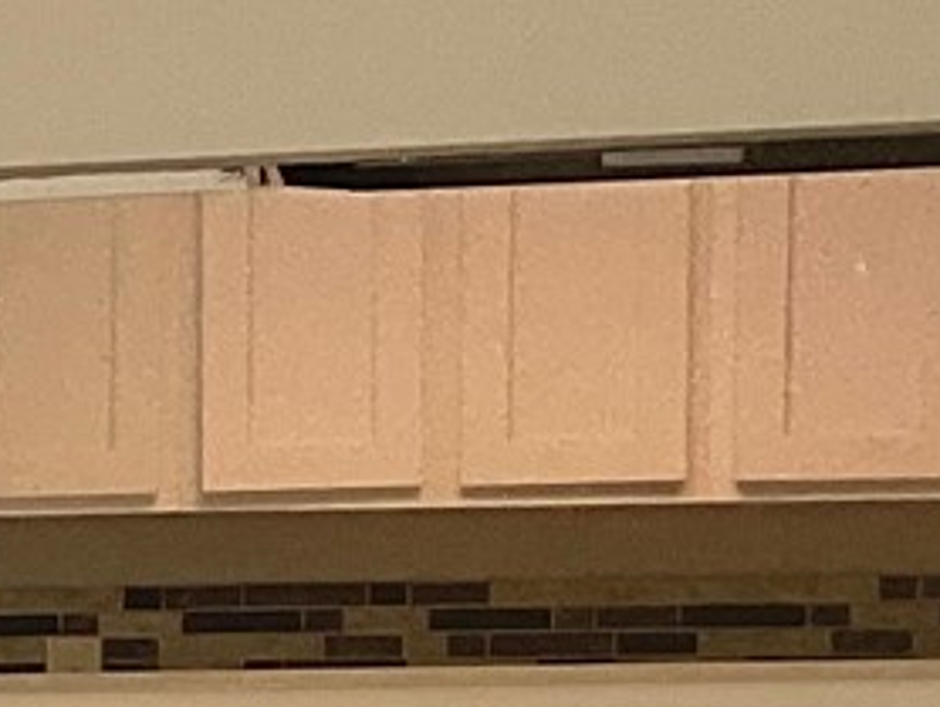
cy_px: 947
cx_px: -1400
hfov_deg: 8.8
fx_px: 5436
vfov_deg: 7.4
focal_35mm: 200
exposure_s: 1/122
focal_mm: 3
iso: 32
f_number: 1.8
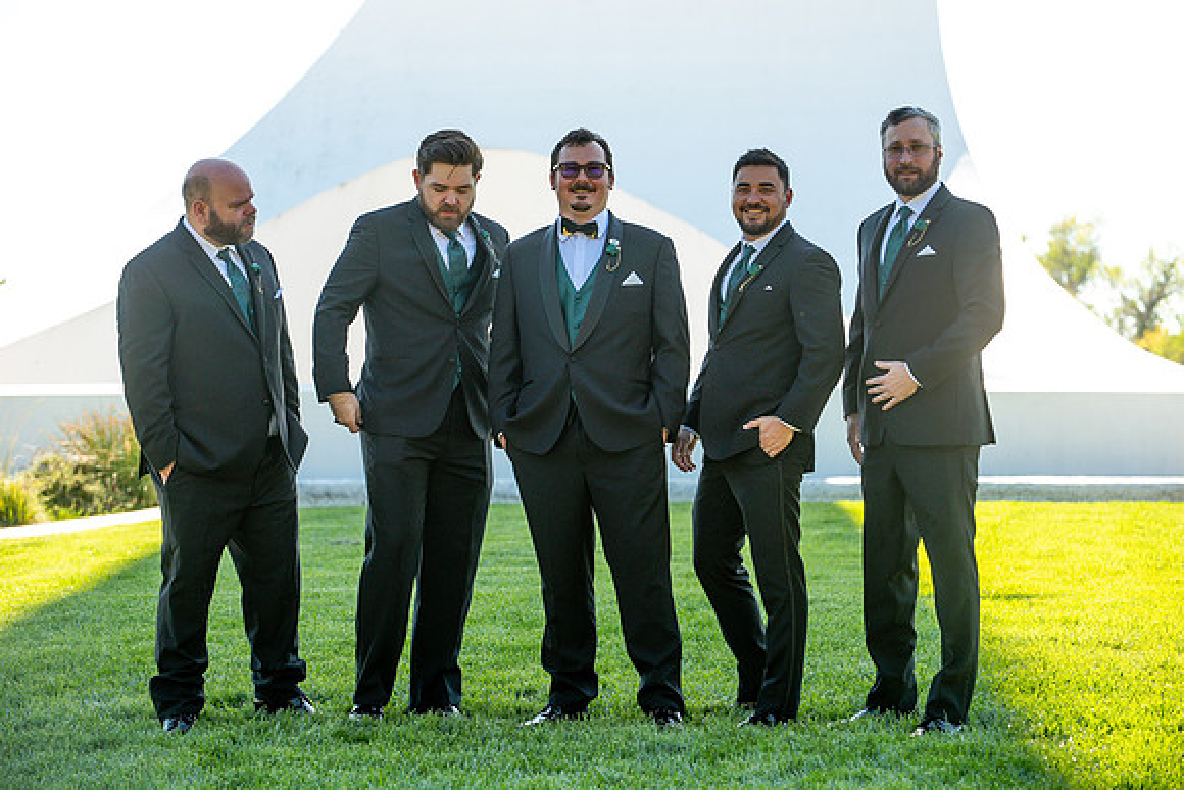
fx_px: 3947
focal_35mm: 120
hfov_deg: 17.1
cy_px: 395
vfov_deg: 11.4
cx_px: 592
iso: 400
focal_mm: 120
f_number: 5.6
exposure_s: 1/640
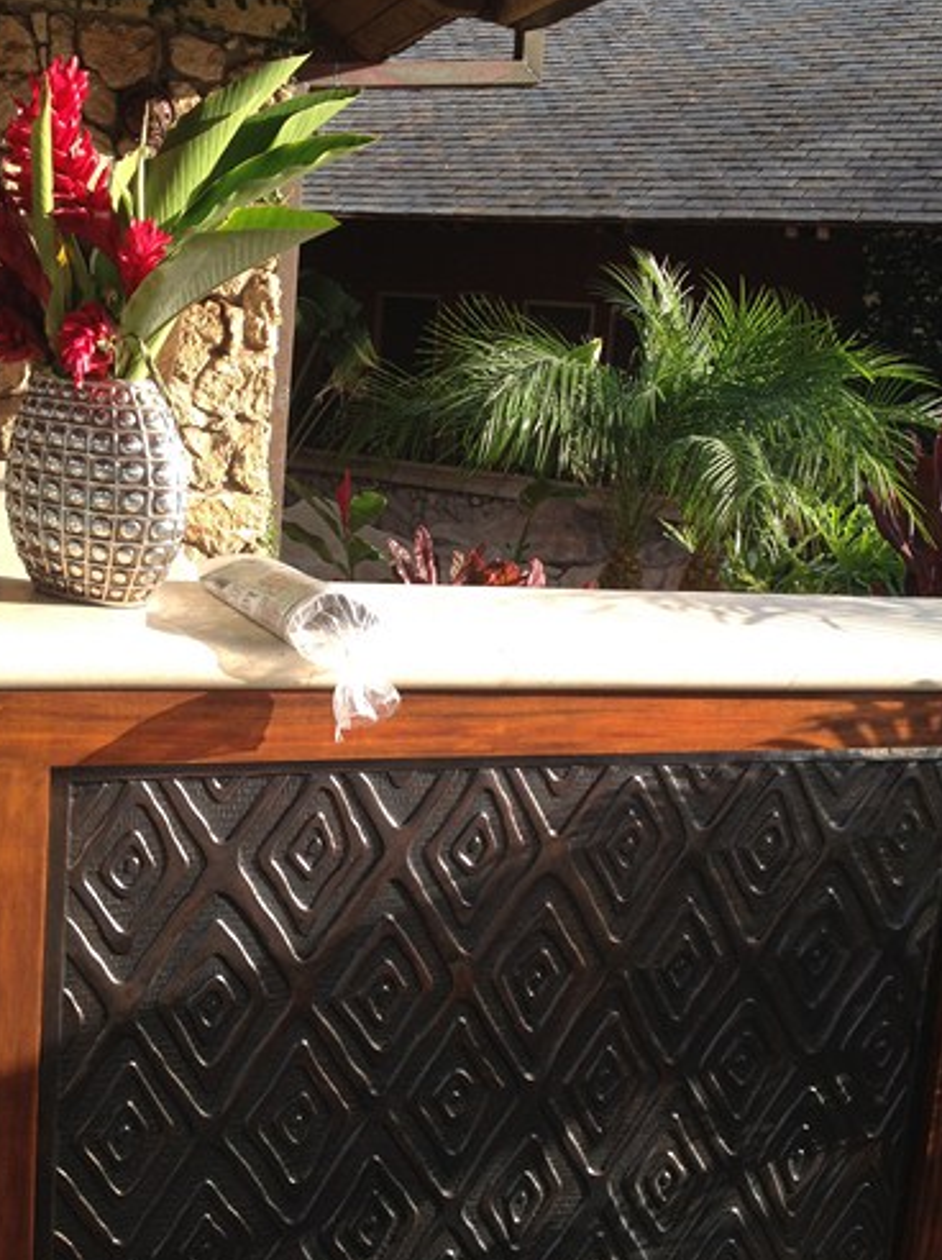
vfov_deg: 44.8
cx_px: 445
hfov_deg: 34.3
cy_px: 558
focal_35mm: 42
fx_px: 1527
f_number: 2.4
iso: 64
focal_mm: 4.28
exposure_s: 1/247
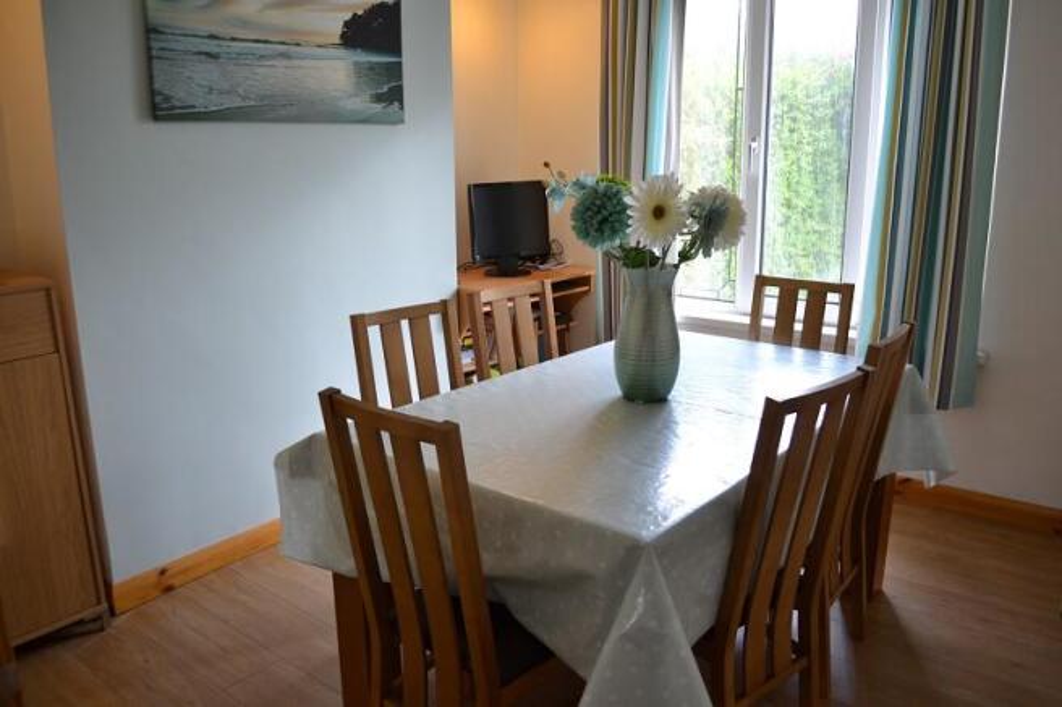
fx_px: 796
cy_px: 354
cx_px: 531
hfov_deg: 67.4
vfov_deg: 47.9
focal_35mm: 27
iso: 400
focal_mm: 18
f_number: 3.5
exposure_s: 1/50
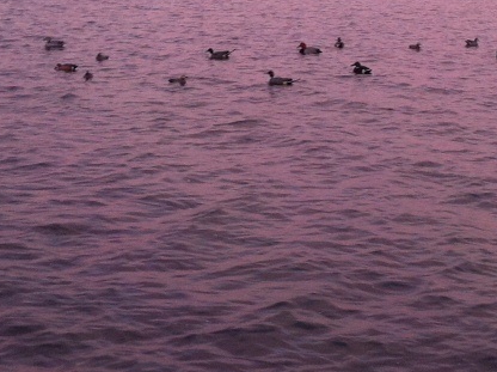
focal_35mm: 109
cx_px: 373
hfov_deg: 18.0
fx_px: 1563
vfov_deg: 13.4
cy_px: 23
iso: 80
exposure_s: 1/30
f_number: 2.8
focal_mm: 3.85
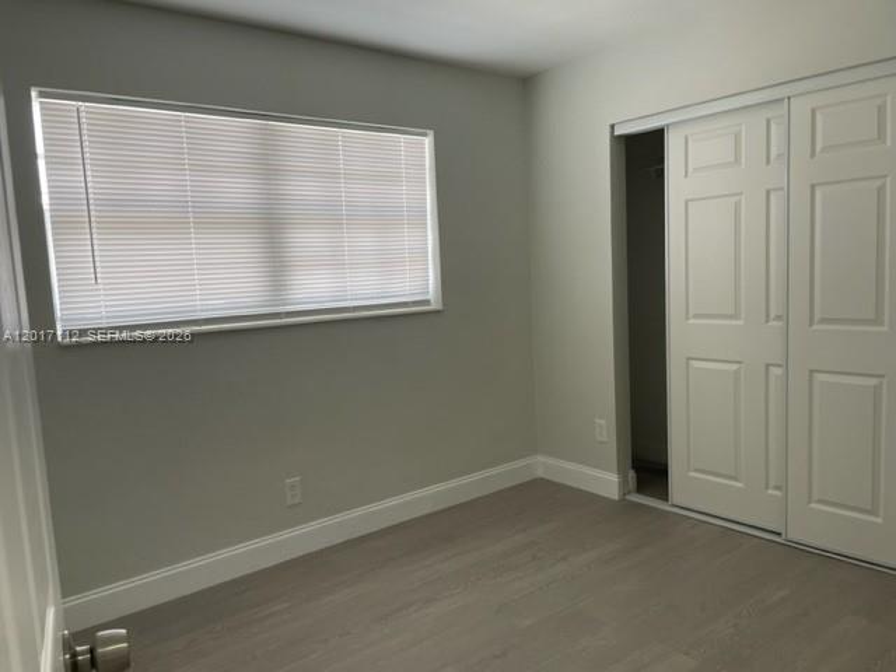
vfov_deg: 53.1
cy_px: 336
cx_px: 448
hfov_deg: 67.3
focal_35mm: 26
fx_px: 673
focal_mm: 4.2
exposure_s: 1/120
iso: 64
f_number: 1.6
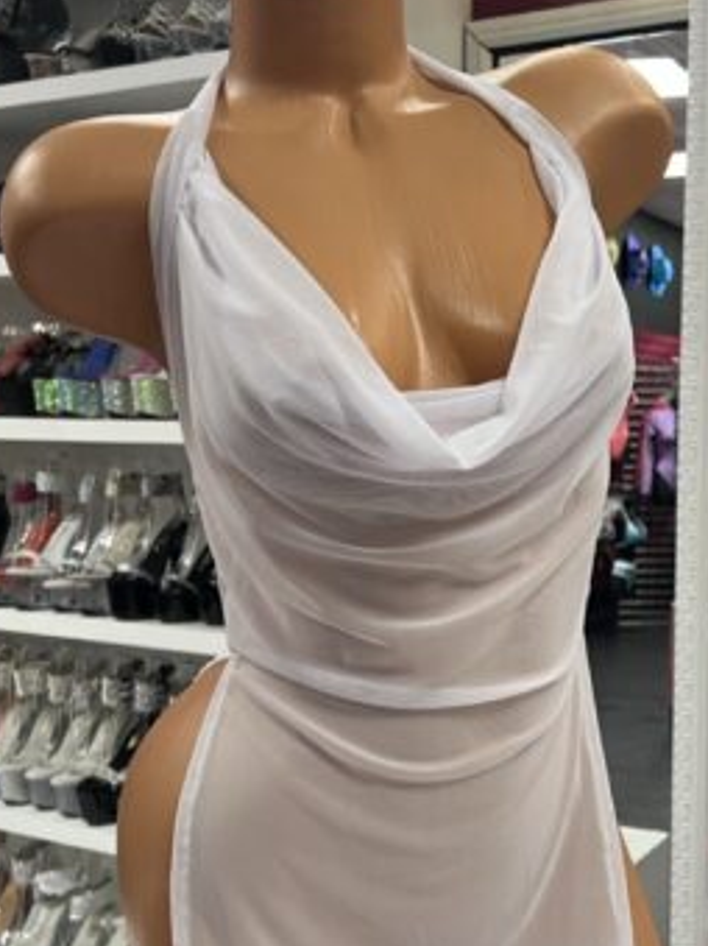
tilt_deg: -3.7
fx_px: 1255
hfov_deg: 31.1
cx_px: 499
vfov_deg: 41.2
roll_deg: +0.0
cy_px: 502
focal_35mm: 46
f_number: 1.5
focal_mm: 5.7
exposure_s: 1/60
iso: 80
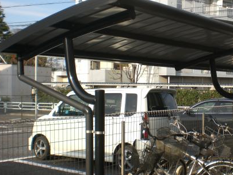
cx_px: 177
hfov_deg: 31.6
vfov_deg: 24.4
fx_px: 404
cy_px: 101
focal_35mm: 60
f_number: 4.4
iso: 50
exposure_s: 1/250
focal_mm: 6.3
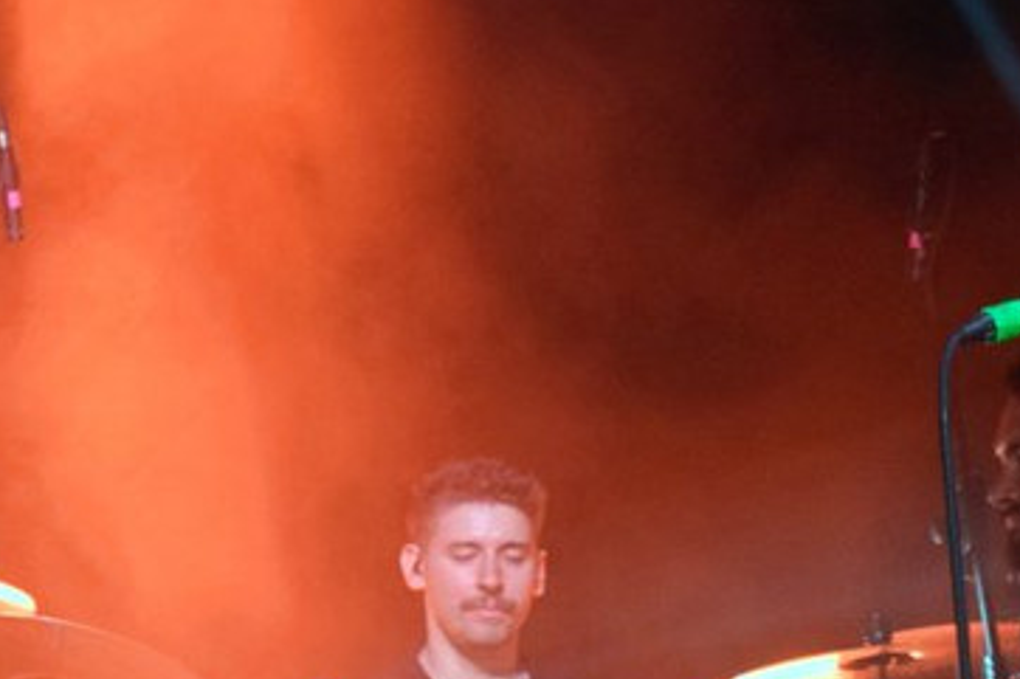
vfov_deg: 5.0
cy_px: 699
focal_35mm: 274
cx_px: -203
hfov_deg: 7.5
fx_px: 7750
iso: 720
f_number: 5.6
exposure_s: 1/125
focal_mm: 55
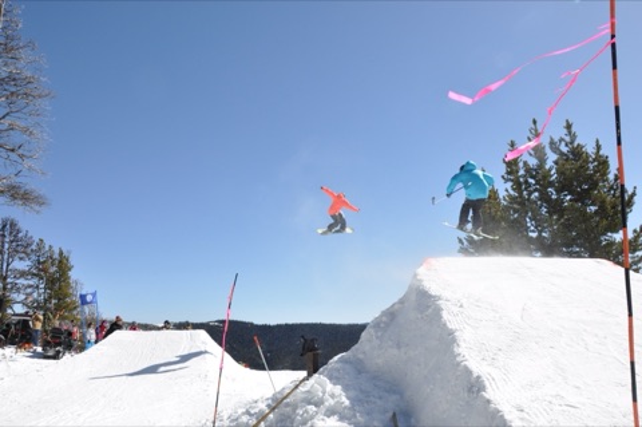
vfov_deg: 47.8
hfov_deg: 67.4
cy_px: 214
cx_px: 321
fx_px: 481
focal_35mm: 27
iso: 200
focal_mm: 18
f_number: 11
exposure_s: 1/500
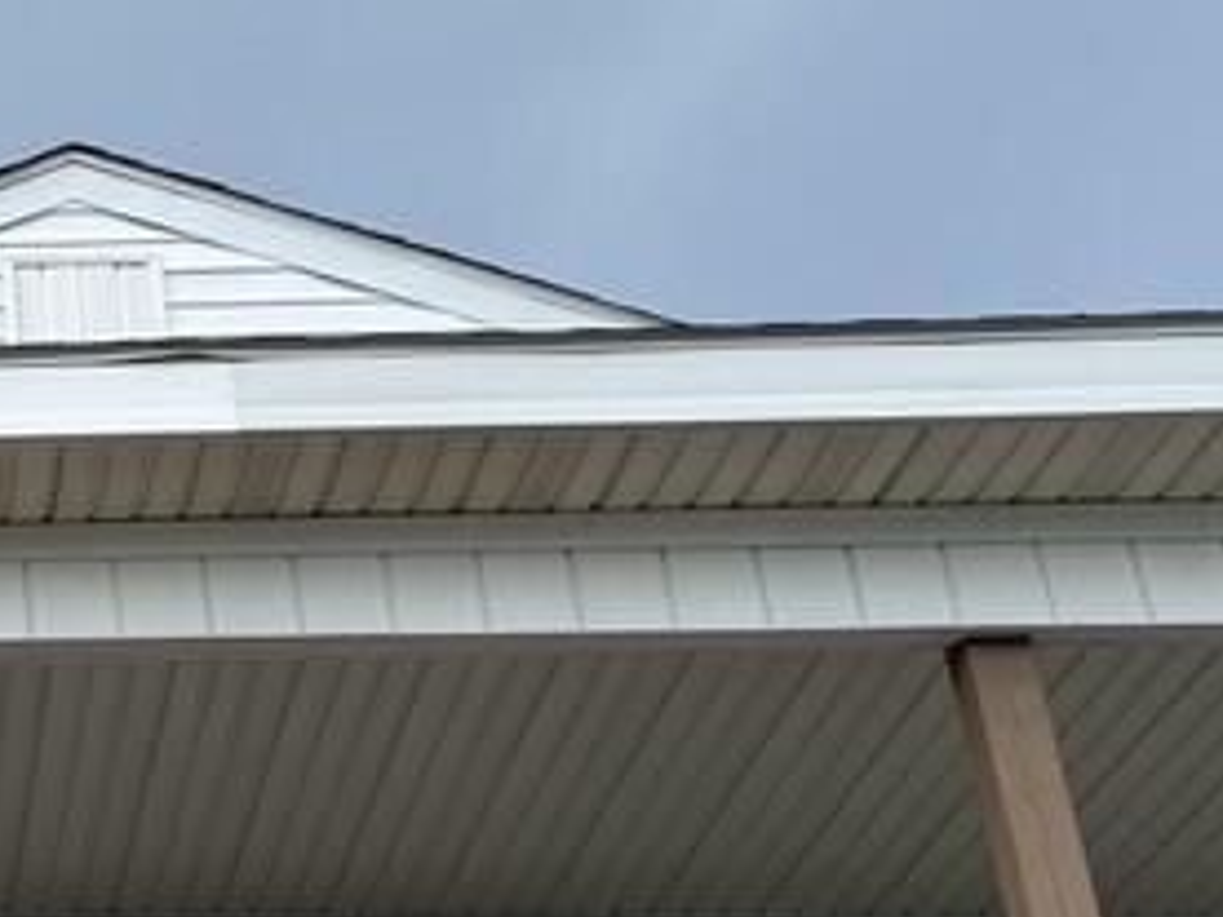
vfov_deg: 16.6
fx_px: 3144
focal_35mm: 89
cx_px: -616
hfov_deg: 19.2
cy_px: 315
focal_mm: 6.76
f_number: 1.78
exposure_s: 1/1464
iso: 80
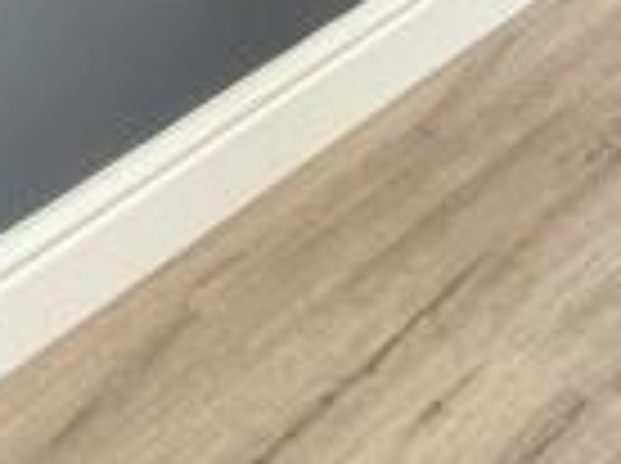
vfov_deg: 10.3
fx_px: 1862
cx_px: 297
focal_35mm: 104
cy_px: -933
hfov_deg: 18.9
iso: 500
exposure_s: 1/50
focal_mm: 2.22
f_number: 2.2
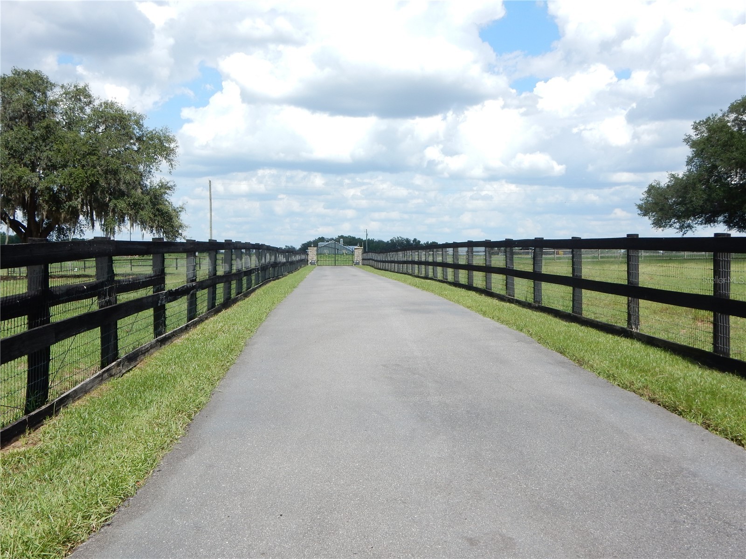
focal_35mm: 43
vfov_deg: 33.6
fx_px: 927
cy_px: 280
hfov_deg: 43.9
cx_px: 373
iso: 125
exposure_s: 1/1600
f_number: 4.2
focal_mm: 7.6
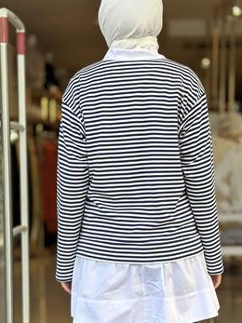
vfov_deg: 27.0
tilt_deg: -2.2
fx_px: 672
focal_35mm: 72
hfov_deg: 20.4
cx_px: 132
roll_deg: +0.7
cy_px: 174
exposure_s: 1/672
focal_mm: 6.86
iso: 80
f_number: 1.78
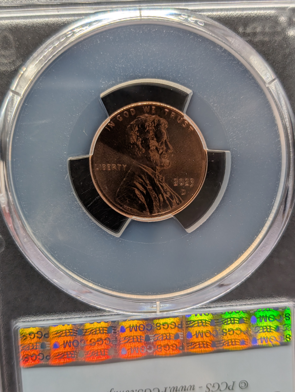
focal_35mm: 49
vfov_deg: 38.9
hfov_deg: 29.7
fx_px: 555
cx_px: 148
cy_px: 196
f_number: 1.68
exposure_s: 1/73.4
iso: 17
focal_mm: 6.9
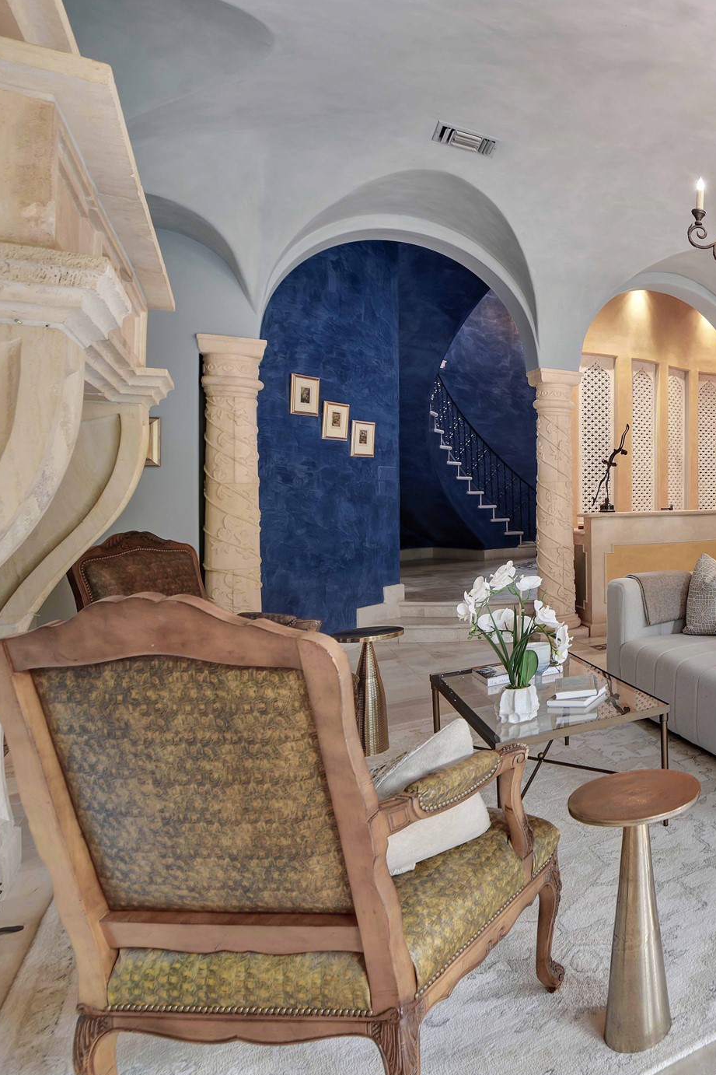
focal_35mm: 22
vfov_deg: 78.6
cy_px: 523
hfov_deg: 42.1
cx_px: 824
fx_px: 656
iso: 100
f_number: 8
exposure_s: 1/2.5
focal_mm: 14
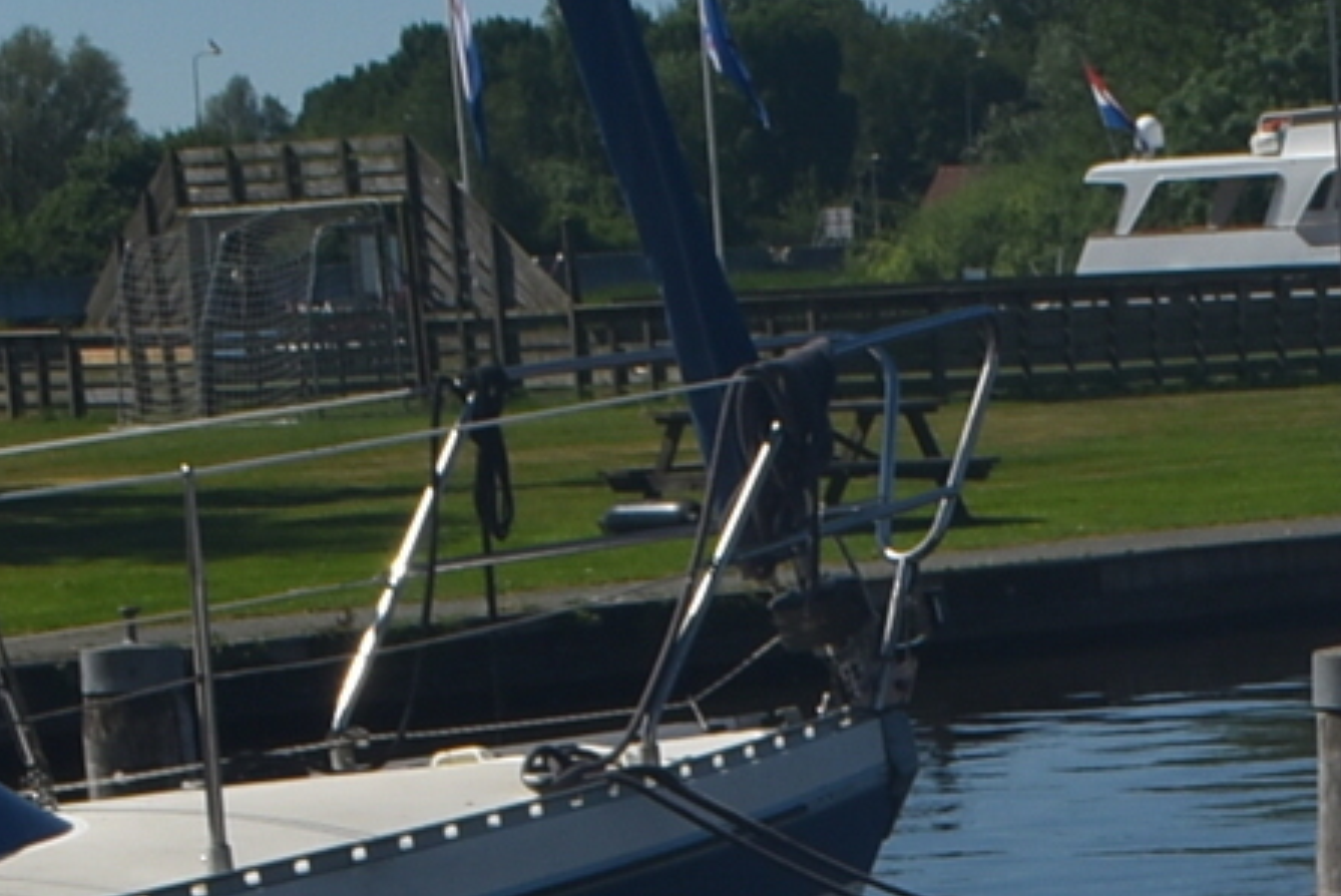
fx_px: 6895
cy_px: 1634
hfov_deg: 10.8
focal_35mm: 185
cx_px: 1804
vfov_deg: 7.2
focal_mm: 22
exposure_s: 1/200
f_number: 14
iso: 100
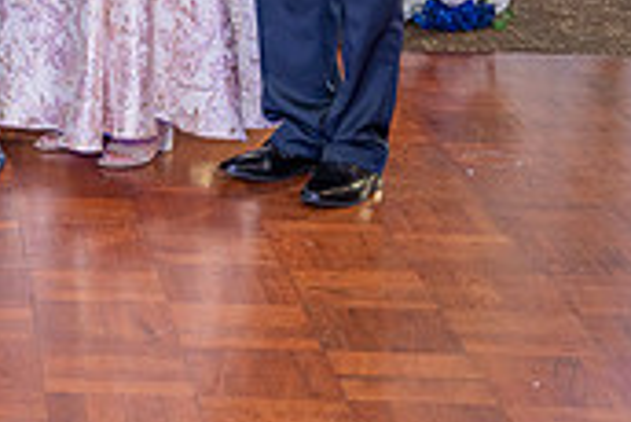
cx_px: -260
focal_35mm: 145
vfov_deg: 9.2
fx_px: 2544
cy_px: -218
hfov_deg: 13.5
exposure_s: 1/200
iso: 1000
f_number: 2.8
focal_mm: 43
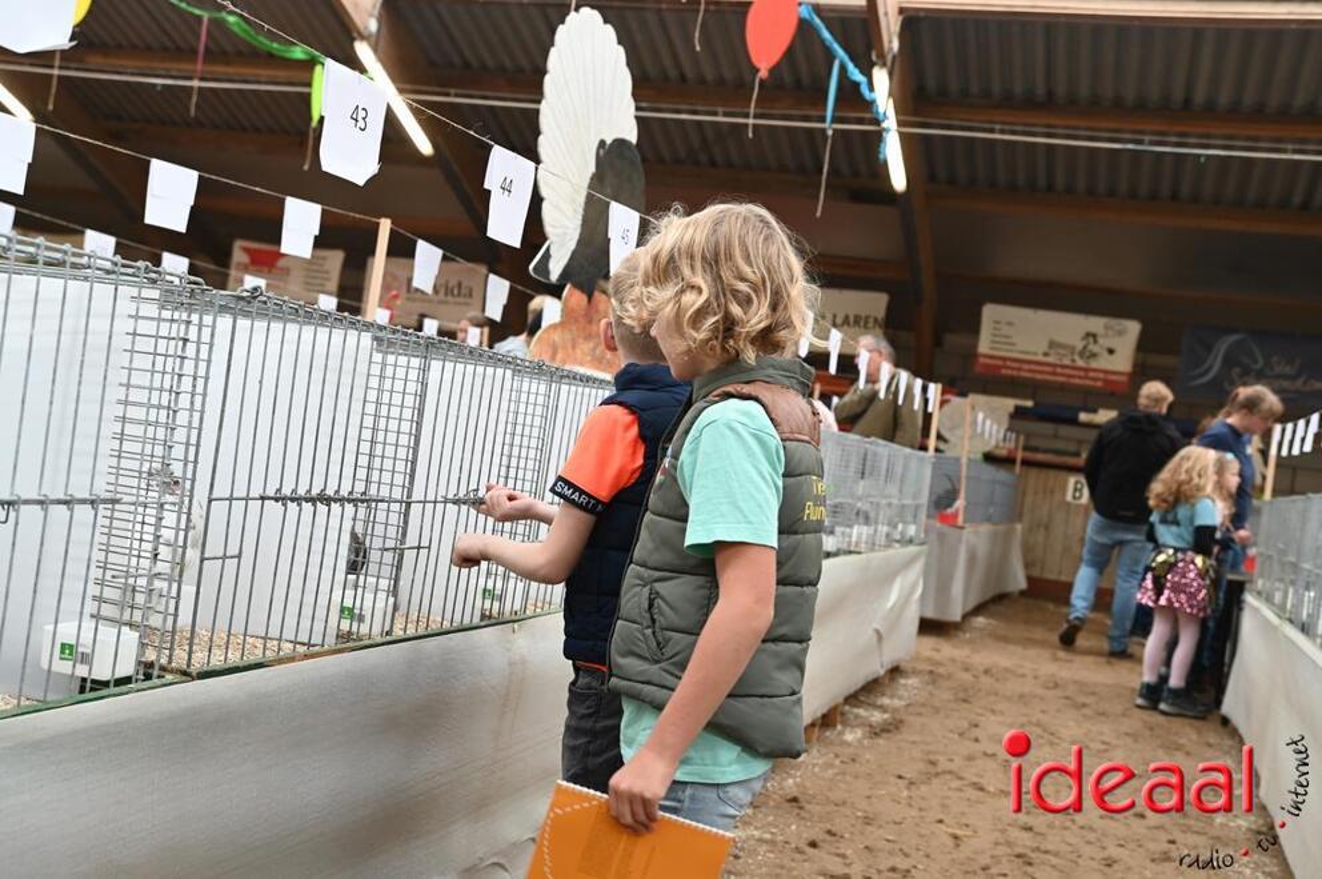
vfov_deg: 33.3
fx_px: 1467
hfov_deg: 48.5
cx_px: 661
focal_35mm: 40
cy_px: 440
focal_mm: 40
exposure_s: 1/100
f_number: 5
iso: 1250
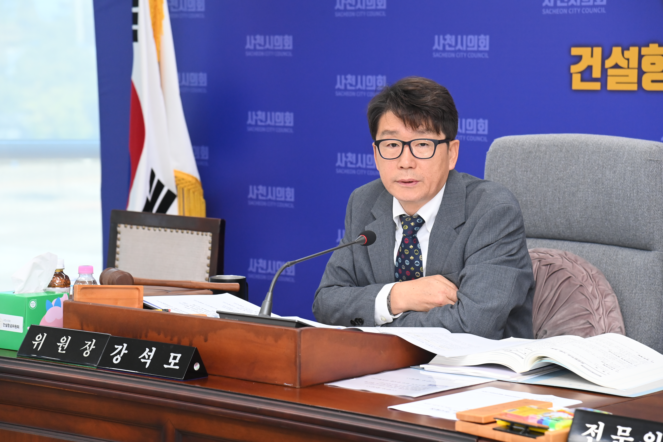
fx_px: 1934
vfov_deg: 13.0
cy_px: 221
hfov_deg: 19.5
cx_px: 332
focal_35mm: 105
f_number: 6.3
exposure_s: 1/250
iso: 3200
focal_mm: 105
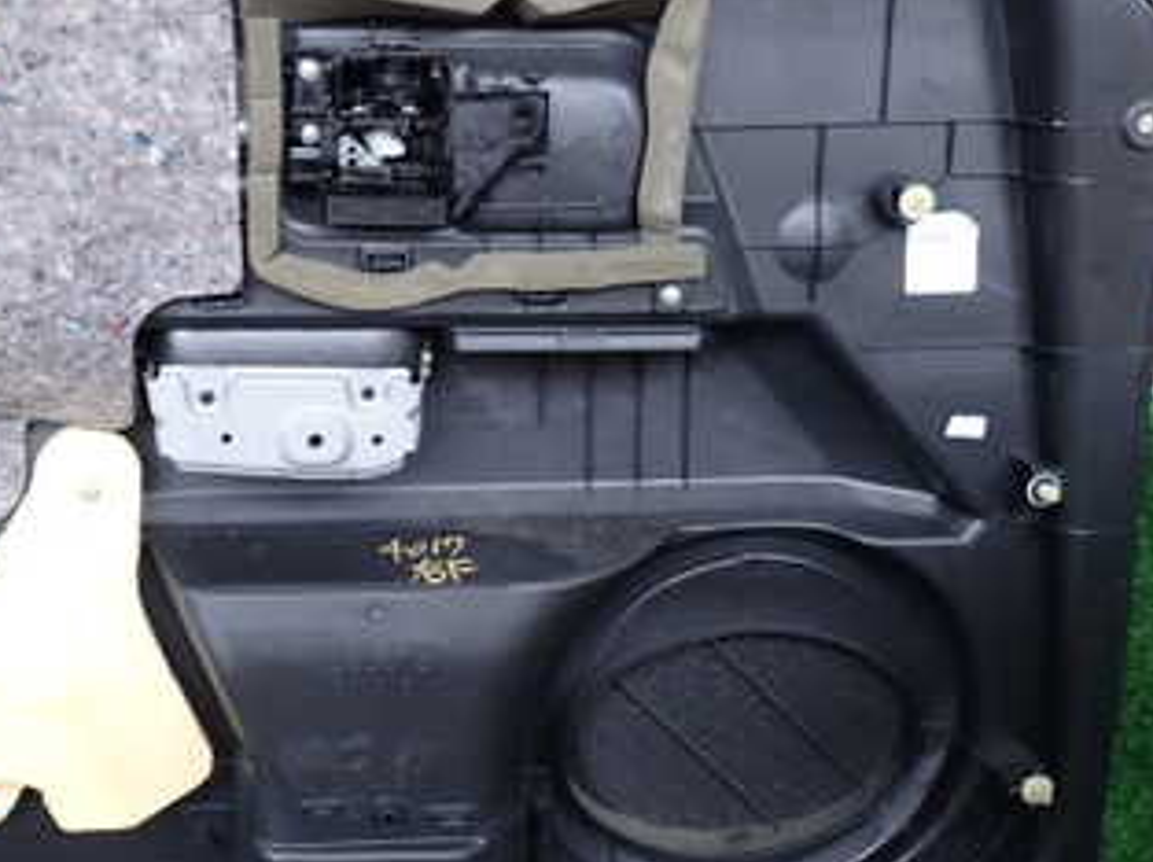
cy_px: 346
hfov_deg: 38.2
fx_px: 1597
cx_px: 228
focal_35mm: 48
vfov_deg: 30.1
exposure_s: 1/60
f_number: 2
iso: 125
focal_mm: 4.5
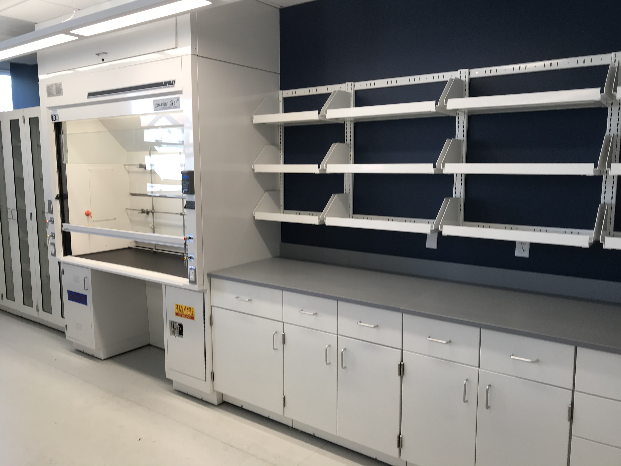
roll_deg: +0.9
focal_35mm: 28
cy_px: 233
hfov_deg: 63.4
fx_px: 502
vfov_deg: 49.7
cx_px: 310
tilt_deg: -8.6
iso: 20
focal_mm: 3.99
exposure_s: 1/60
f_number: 1.8
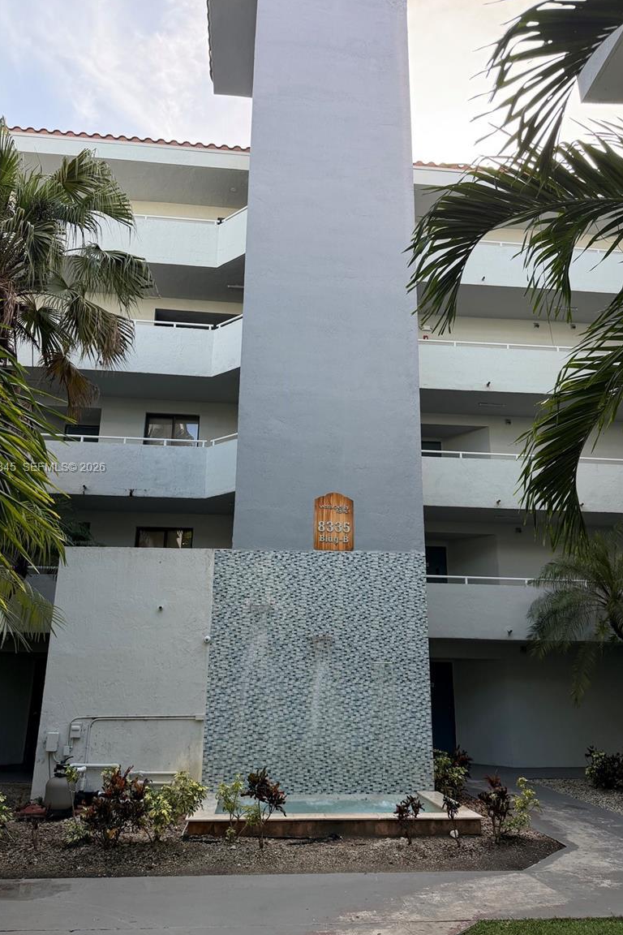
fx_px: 675
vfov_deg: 69.4
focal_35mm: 26
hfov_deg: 49.5
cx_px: 320
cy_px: 468
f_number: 1.78
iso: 100
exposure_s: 1/788
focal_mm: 6.76
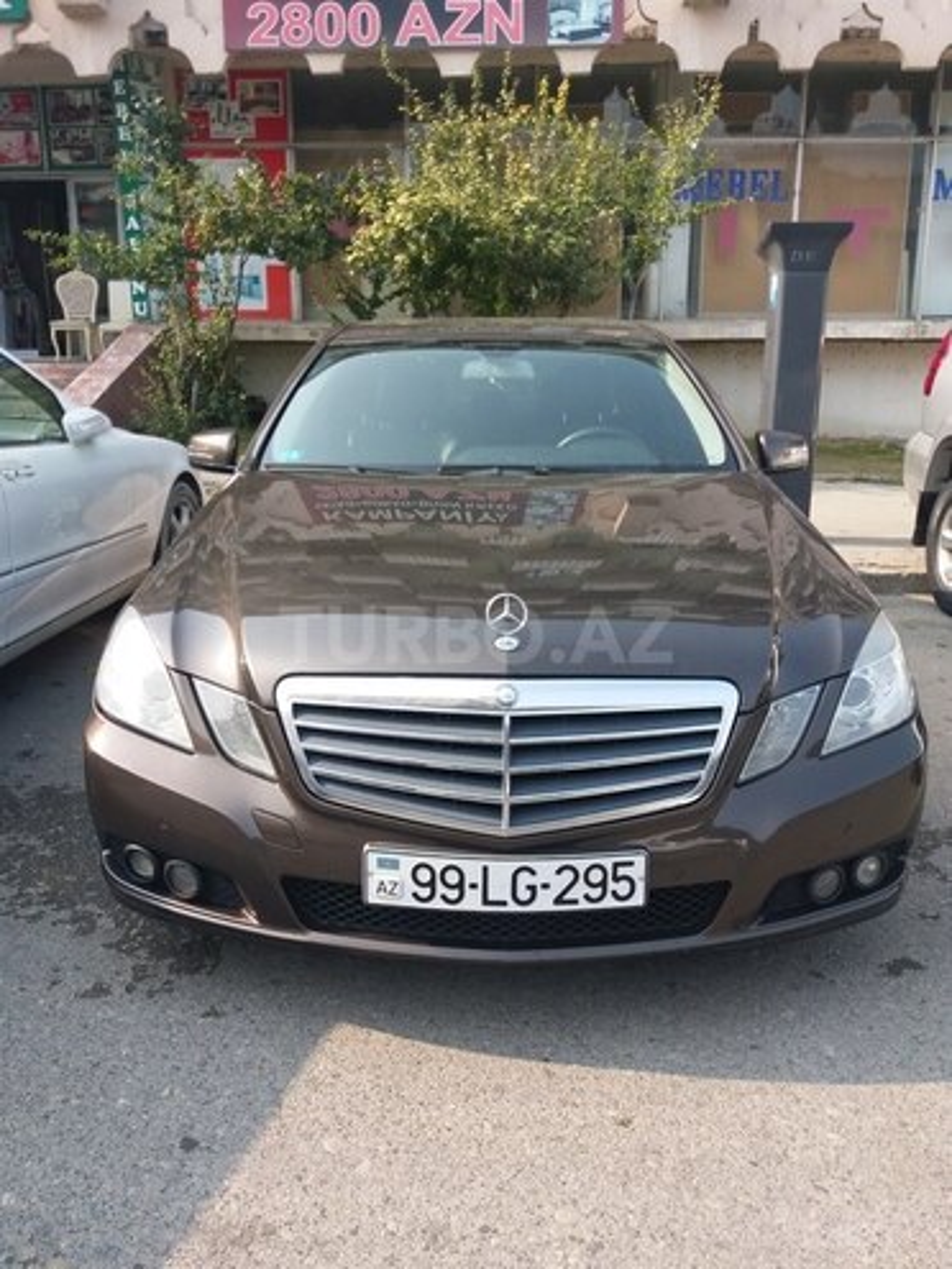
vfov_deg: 63.4
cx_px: 476
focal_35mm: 28
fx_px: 1027
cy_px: 634
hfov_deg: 49.7
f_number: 1.9
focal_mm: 3.7
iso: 40
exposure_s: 1/374
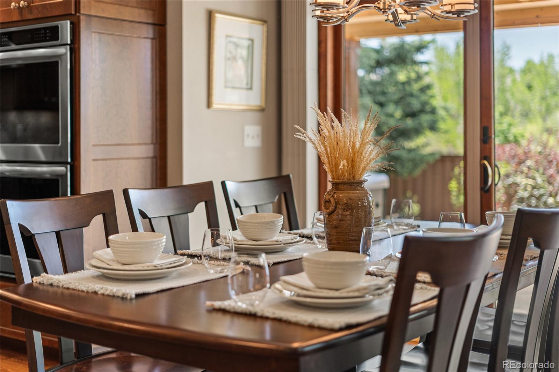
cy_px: 186
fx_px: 776
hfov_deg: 39.6
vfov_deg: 27.0
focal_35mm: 50
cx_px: 280
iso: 100
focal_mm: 50
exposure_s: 1/80
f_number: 1.8
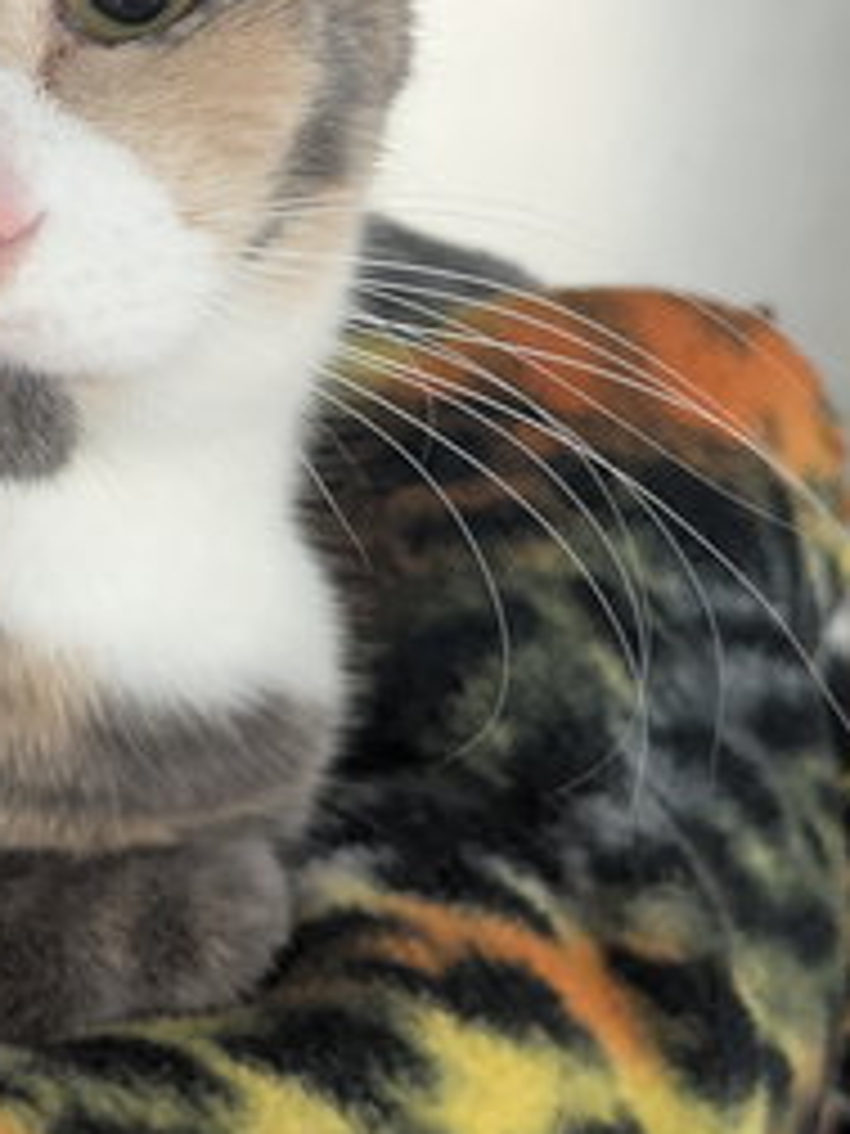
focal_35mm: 66
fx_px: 2161
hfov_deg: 20.8
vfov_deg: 29.1
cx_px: -157
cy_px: 342
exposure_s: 1/24
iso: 824
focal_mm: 5.43
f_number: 1.89
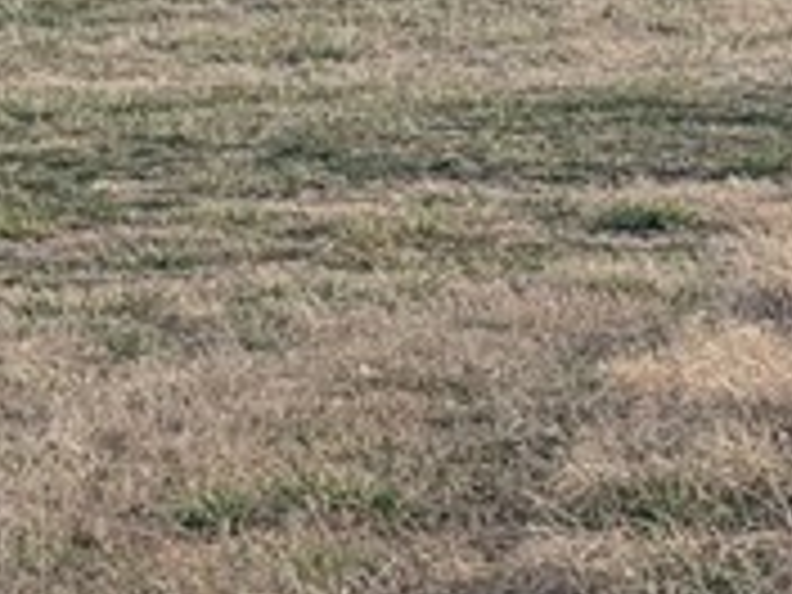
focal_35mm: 280
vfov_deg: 5.3
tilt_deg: -7.7
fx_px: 6406
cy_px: 418
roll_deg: +0.5
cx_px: -1260
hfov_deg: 6.6
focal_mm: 6.76
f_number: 1.78
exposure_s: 1/2033
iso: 64
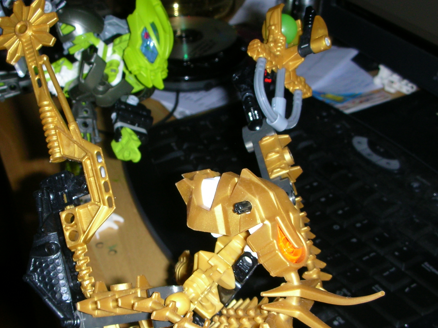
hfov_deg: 37.2
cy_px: 202
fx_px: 645
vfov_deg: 28.5
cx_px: 161
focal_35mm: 51
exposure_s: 1/60.1
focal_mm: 5.8
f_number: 3
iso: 50
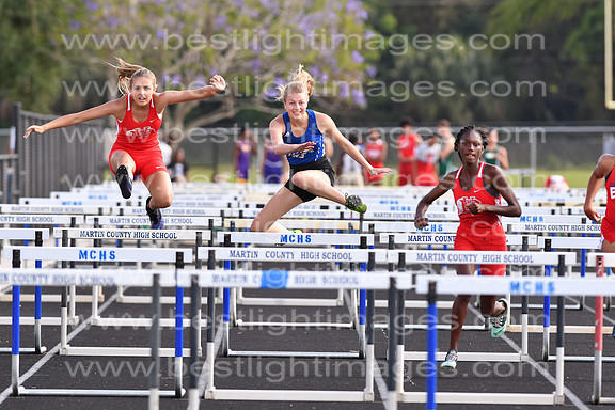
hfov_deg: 4.6
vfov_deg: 3.0
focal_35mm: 453
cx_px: 308
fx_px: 7738
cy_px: 206
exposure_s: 1/1000
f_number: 5.6
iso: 400
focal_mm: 300
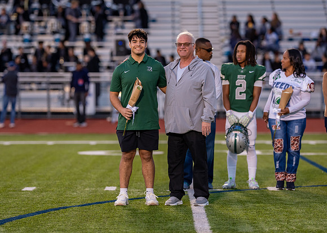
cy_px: 95
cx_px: 163
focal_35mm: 201
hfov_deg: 10.0
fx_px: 1864
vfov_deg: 7.2
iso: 500
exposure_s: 1/640
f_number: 2.2
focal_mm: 135
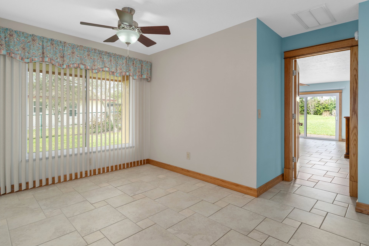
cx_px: 188
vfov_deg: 67.4
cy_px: 120
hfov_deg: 90.0
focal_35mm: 18
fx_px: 184
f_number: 8
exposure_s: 1/10
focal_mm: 17
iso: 320
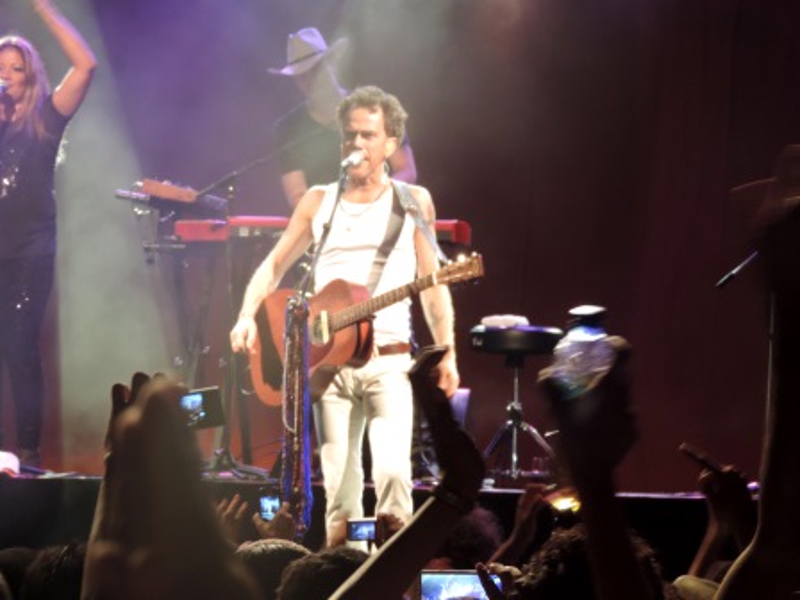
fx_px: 4622
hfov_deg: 9.9
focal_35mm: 200
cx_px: 400
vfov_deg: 7.4
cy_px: 300
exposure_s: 1/30
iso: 500
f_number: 4.6
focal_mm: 35.6
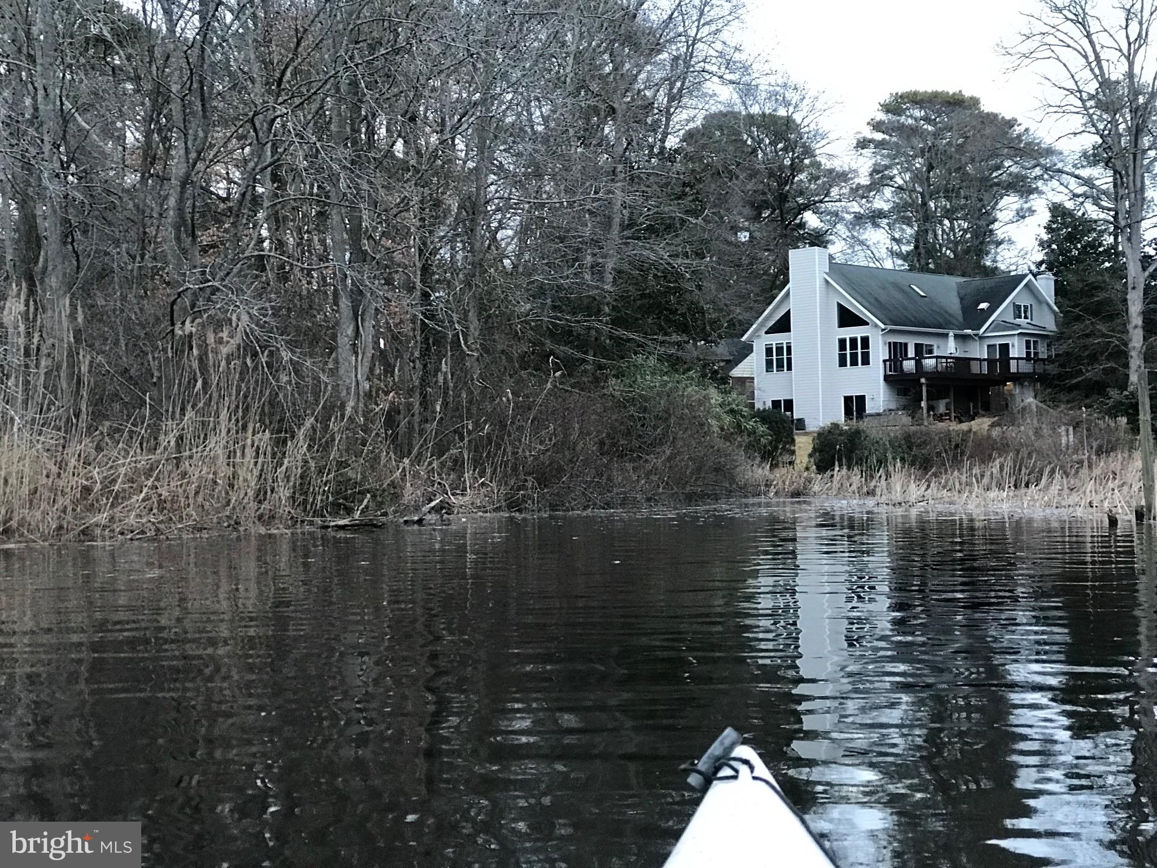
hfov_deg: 33.8
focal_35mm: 57
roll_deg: +1.5
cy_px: 434
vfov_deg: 25.7
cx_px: 578
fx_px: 1905
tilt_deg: +0.3
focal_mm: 6.6
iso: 320
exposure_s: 1/60
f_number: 2.8
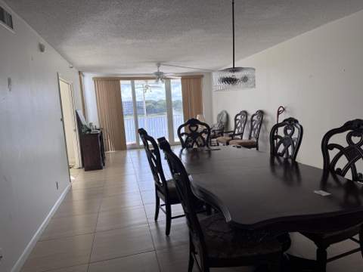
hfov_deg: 71.6
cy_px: 136
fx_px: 252
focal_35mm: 24
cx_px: 182
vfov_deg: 56.8
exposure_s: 1/205
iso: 64
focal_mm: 6.76
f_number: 1.78
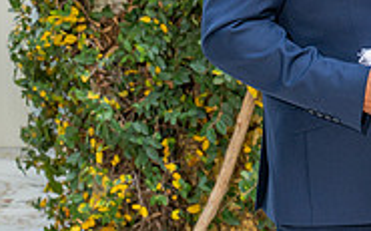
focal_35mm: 189
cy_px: -61
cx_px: 523
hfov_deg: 10.8
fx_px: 1908
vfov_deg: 6.9
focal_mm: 59
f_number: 5.6
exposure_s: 1/200
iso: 200
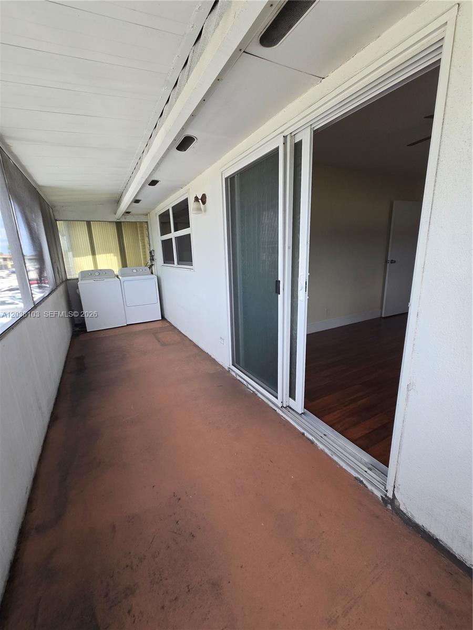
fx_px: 237
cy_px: 315
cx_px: 236
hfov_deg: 89.9
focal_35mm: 13
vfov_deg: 106.2
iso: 160
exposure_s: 1/719
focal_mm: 2.2
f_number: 2.2
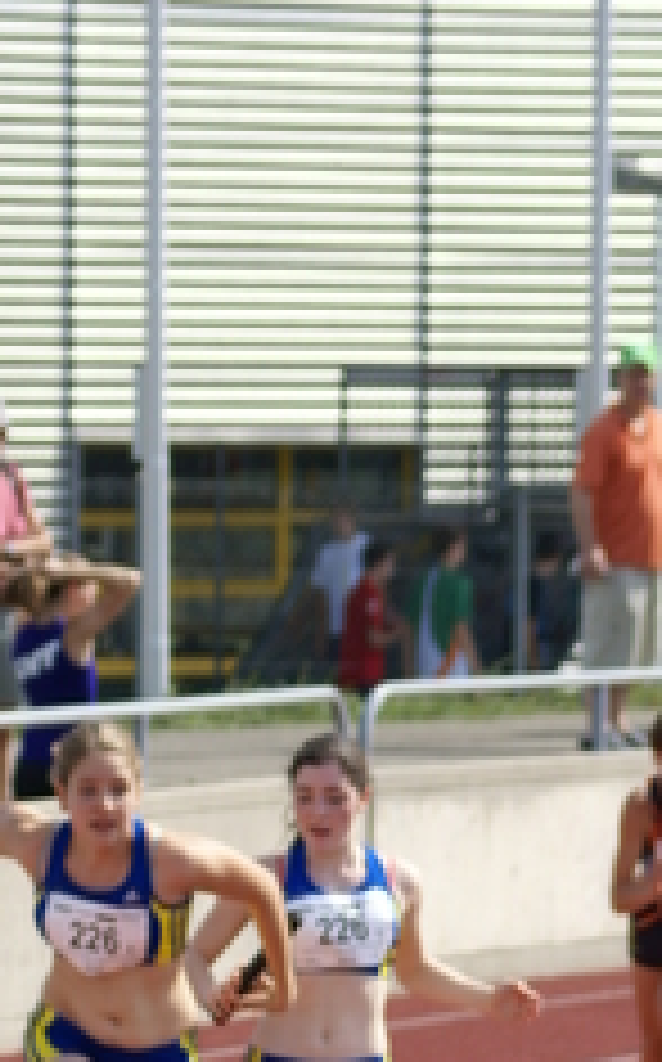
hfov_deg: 3.4
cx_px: 405
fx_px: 11141
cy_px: 1202
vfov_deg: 5.4
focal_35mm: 385
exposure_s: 1/400
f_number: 5
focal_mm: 110
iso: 125
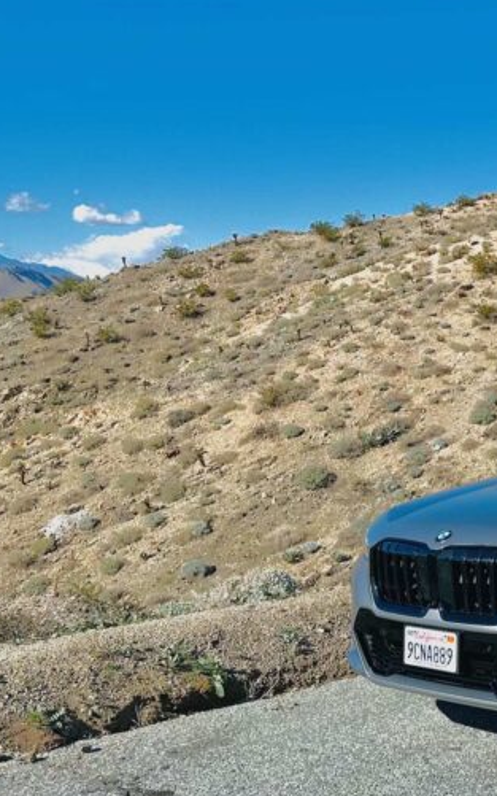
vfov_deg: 50.3
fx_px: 845
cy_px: 440
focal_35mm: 39
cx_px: 464
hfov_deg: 31.0
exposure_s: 1/5848
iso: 80
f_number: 1.78
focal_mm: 6.86
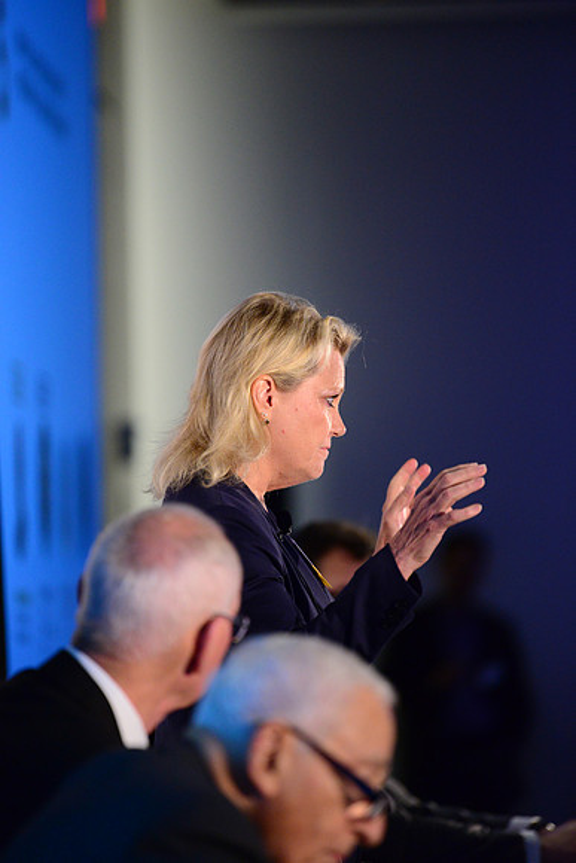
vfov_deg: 10.3
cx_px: 288
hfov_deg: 6.9
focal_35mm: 200
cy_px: 432
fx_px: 4797
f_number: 2.8
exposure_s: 1/250
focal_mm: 200
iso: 4000
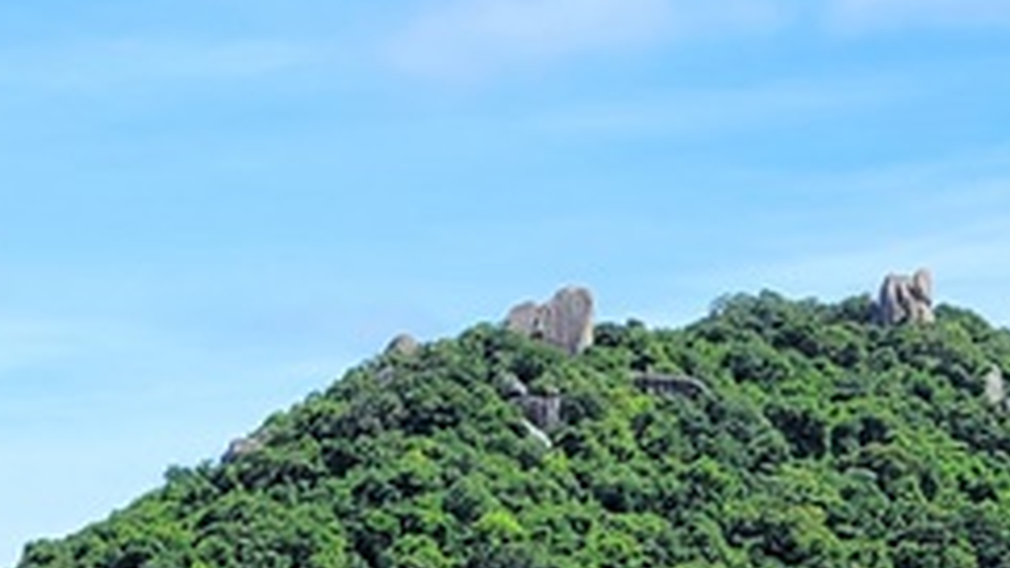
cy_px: 660
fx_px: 3133
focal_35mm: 117
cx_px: -442
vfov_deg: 10.2
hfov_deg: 16.8
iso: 40
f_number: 1.8
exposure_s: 1/2391
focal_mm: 5.4
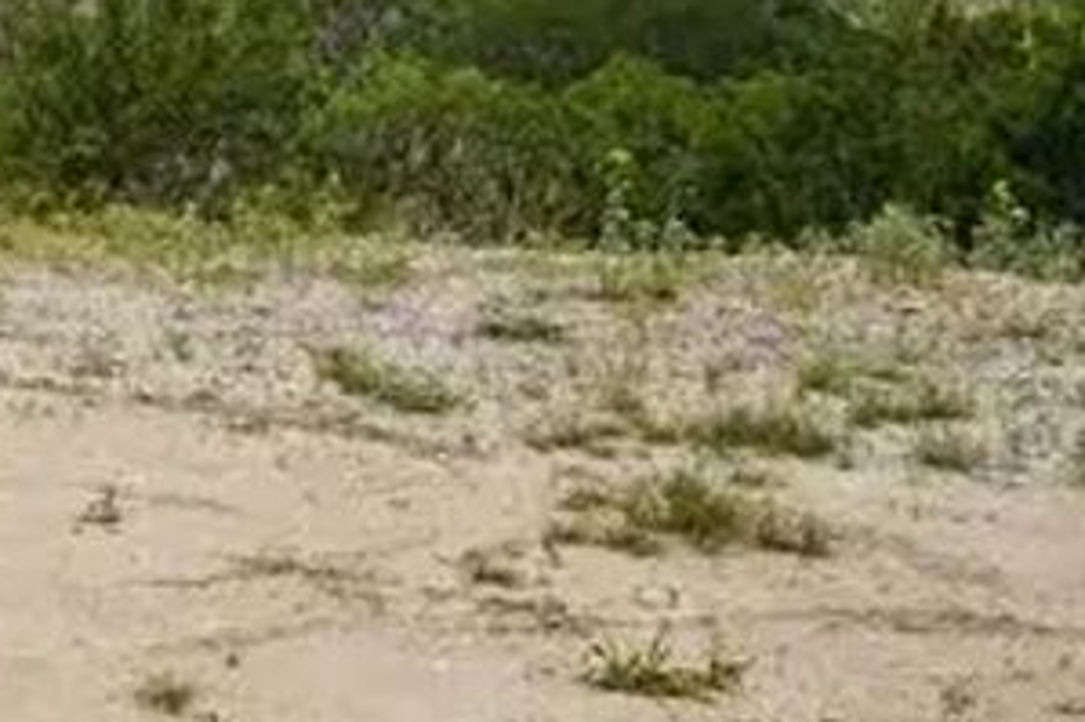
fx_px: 3615
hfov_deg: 15.6
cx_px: -591
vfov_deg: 10.9
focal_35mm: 120
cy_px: -394
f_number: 8
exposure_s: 1/250
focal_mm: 35
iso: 100
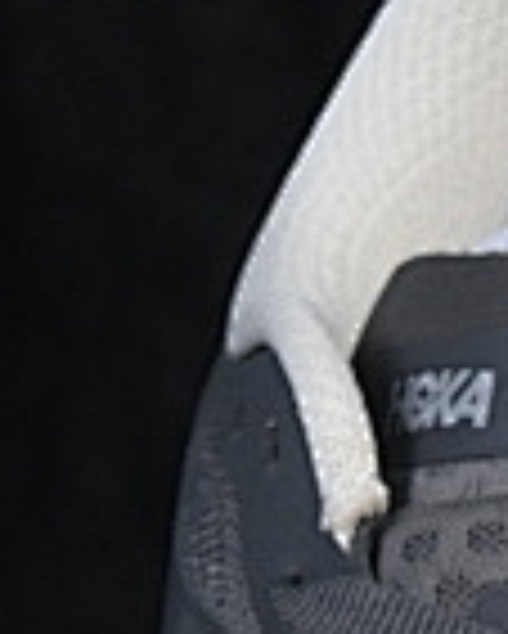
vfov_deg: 3.6
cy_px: 1371
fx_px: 10100
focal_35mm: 538
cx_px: 1196
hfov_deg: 2.9
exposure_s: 1/80
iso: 160
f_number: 7.1
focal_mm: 50
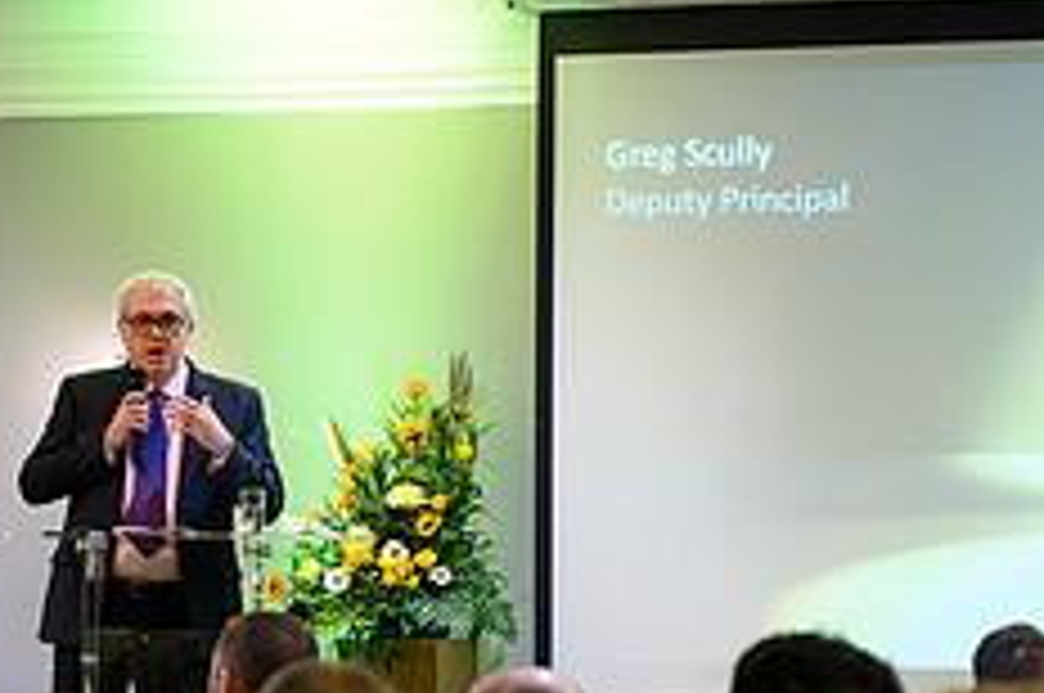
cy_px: 860
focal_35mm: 178
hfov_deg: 11.6
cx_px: 590
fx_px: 5155
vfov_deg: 7.6
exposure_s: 1/200
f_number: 2.8
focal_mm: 70
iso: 6400
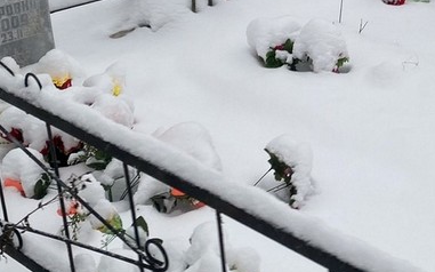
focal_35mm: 74
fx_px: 877
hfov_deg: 26.5
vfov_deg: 17.2
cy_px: -6
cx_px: 429
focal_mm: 4.25
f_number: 1.8
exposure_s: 1/137
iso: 32
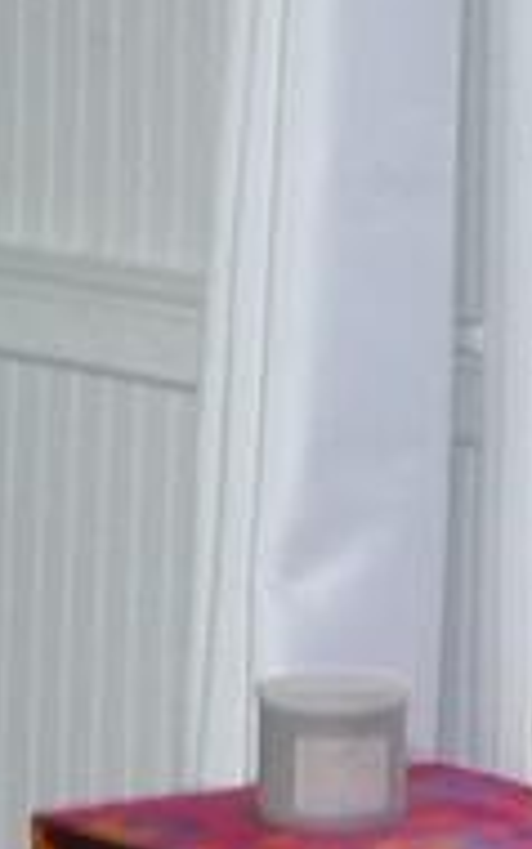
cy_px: -340
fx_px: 5165
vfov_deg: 9.2
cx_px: 554
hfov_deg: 5.9
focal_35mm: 223
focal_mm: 4.5
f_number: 2.8
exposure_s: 1/15
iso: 100
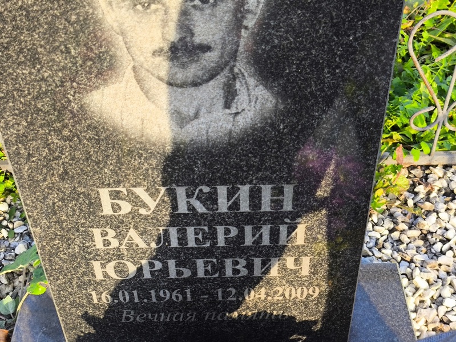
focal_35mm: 50
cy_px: 171
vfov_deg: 29.1
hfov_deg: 38.2
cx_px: 228
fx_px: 659
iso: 50
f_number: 1.7
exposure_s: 1/177
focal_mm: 4.71
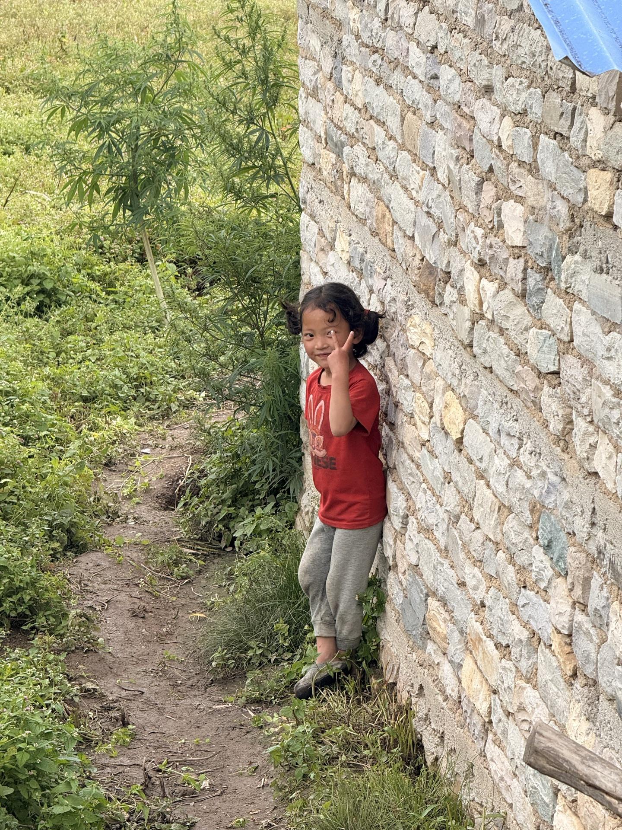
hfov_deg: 12.3
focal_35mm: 120
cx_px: 311
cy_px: 415
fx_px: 2875
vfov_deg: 16.4
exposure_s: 1/270
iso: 64
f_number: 2.8
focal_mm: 15.66
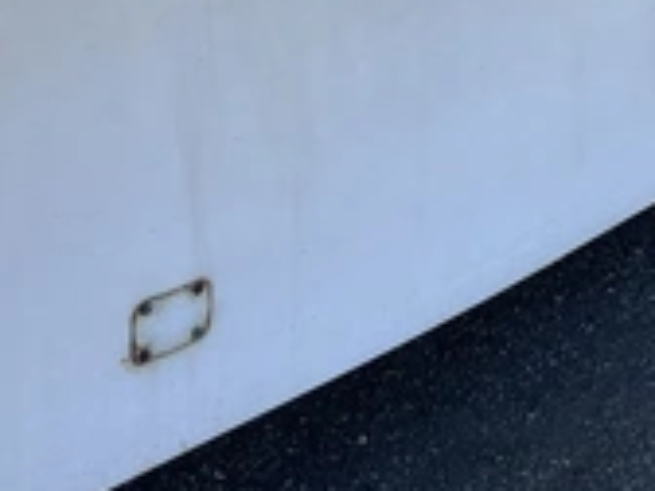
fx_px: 1306
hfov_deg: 27.4
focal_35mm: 69
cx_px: 561
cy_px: 0
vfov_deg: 20.6
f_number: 1.8
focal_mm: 3
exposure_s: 1/486
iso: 25
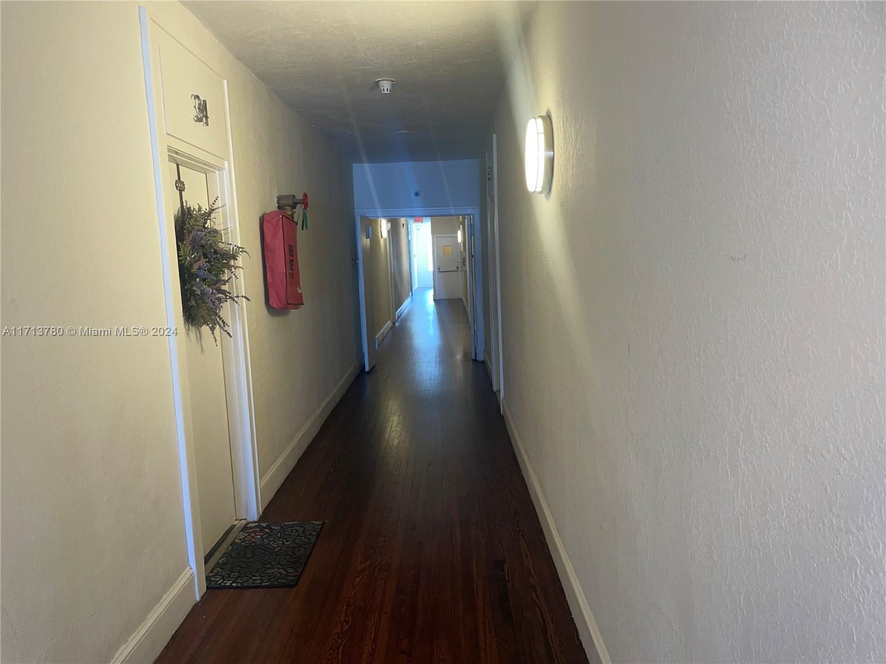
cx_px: 443
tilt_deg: -7.3
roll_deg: +2.4
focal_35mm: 26
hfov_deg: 67.3
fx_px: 665
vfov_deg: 53.1
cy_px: 332
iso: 50
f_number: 1.6
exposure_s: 1/30
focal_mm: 4.2
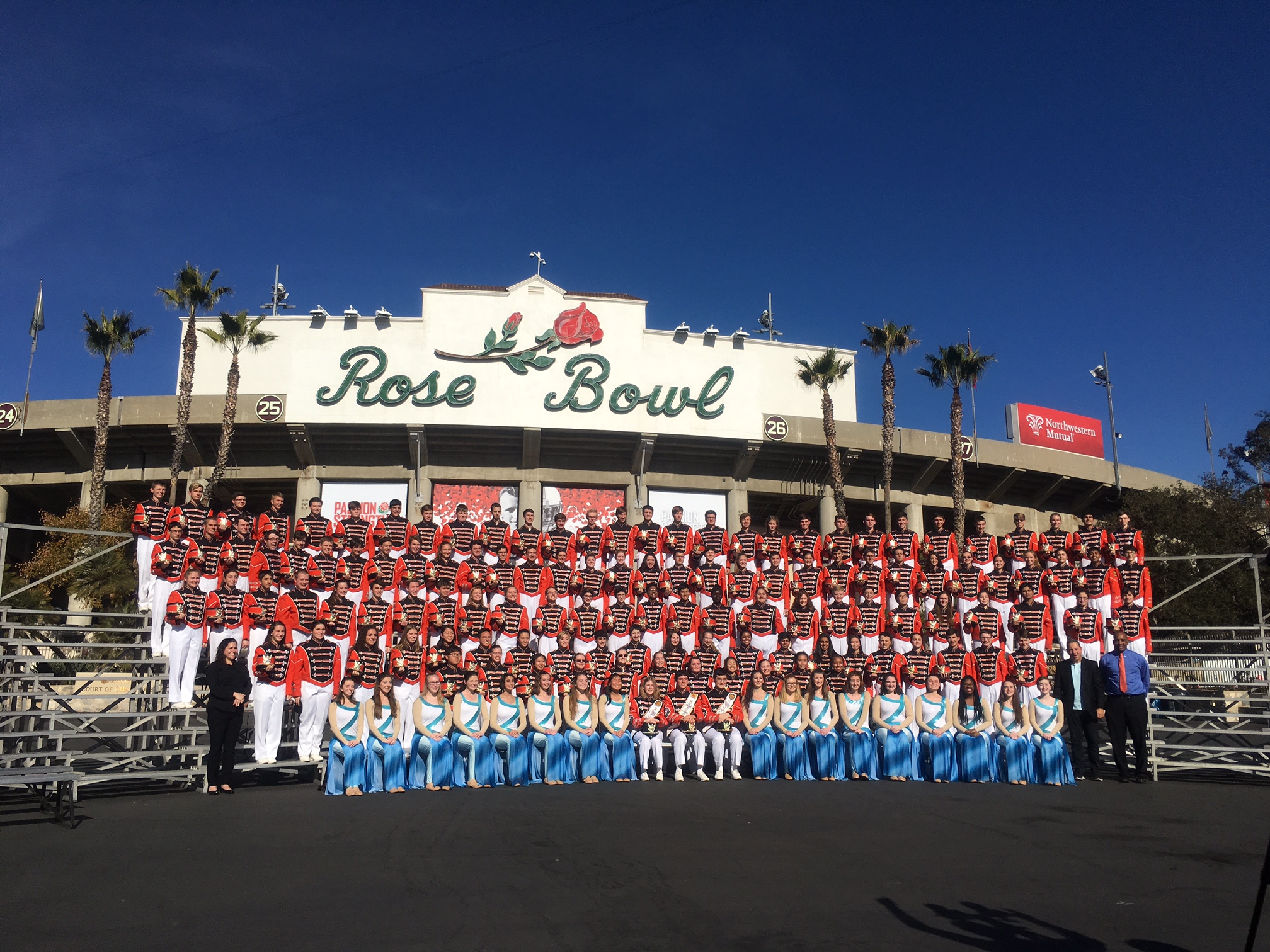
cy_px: 476
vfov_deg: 48.2
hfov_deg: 61.7
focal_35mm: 29
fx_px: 1064
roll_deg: +0.3
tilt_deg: +11.8
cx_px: 635
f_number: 2.2
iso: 25
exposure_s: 1/3846
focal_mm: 4.15
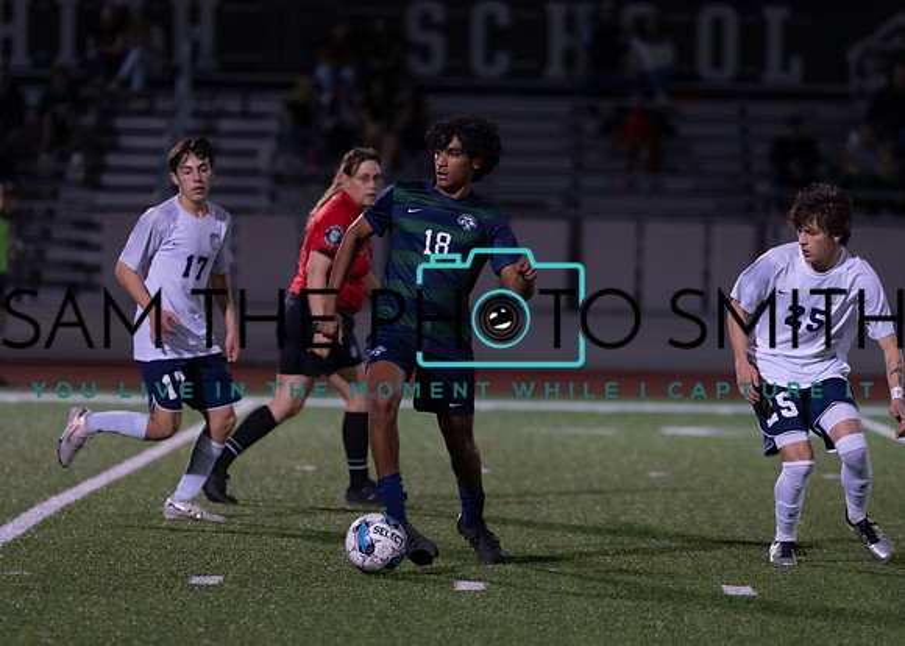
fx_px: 7142
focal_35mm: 278
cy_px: 366
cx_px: 447
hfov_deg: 7.3
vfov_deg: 5.2
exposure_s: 1/1000
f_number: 2.8
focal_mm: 200
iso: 2000
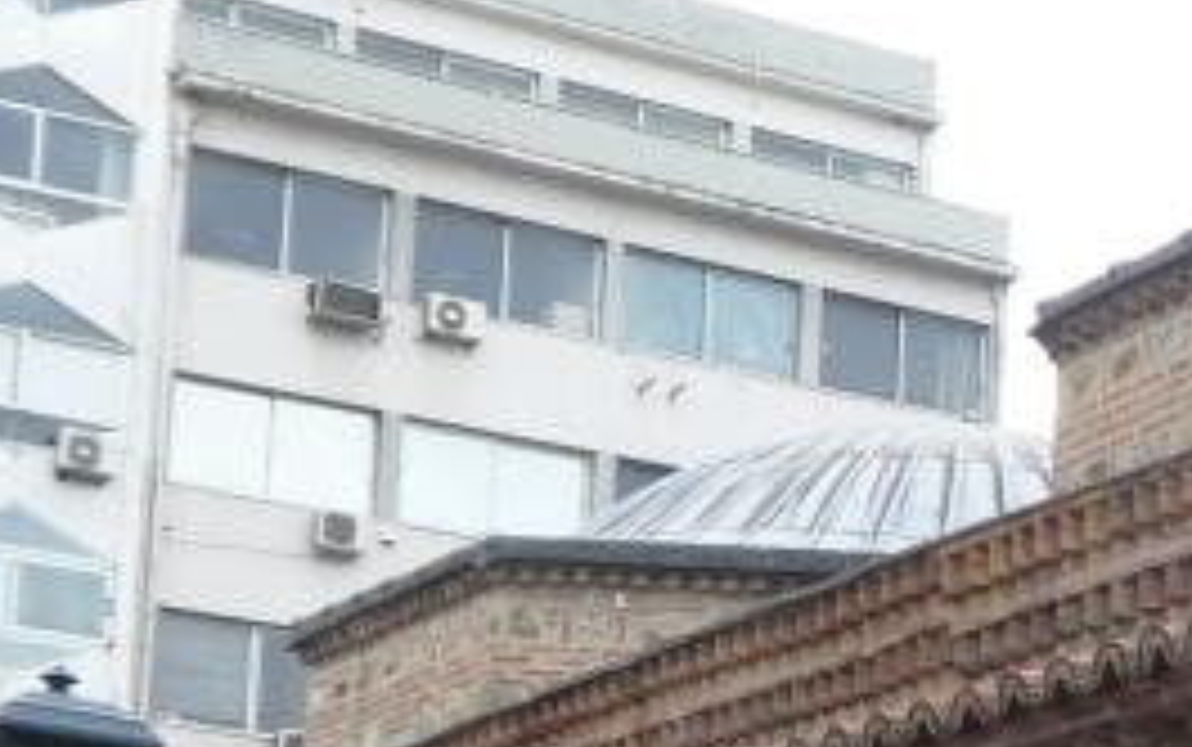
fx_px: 4128
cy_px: 1022
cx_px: 1925
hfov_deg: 14.9
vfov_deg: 10.1
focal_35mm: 127
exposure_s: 1/160
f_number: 3.5
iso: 80
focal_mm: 5.4
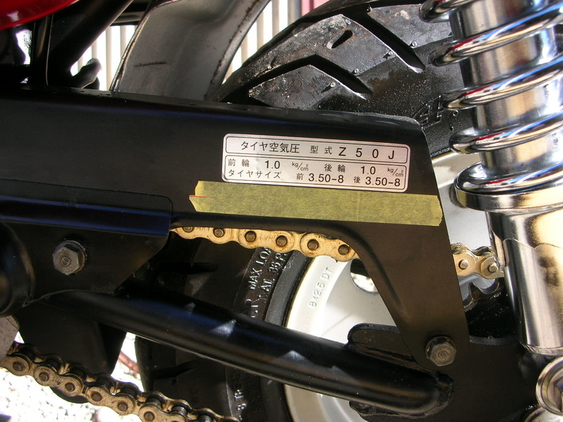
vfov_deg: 40.7
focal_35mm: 35
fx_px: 569
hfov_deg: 52.6
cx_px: 282
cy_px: 211
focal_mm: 5.8
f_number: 3
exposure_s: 1/94.5
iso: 50
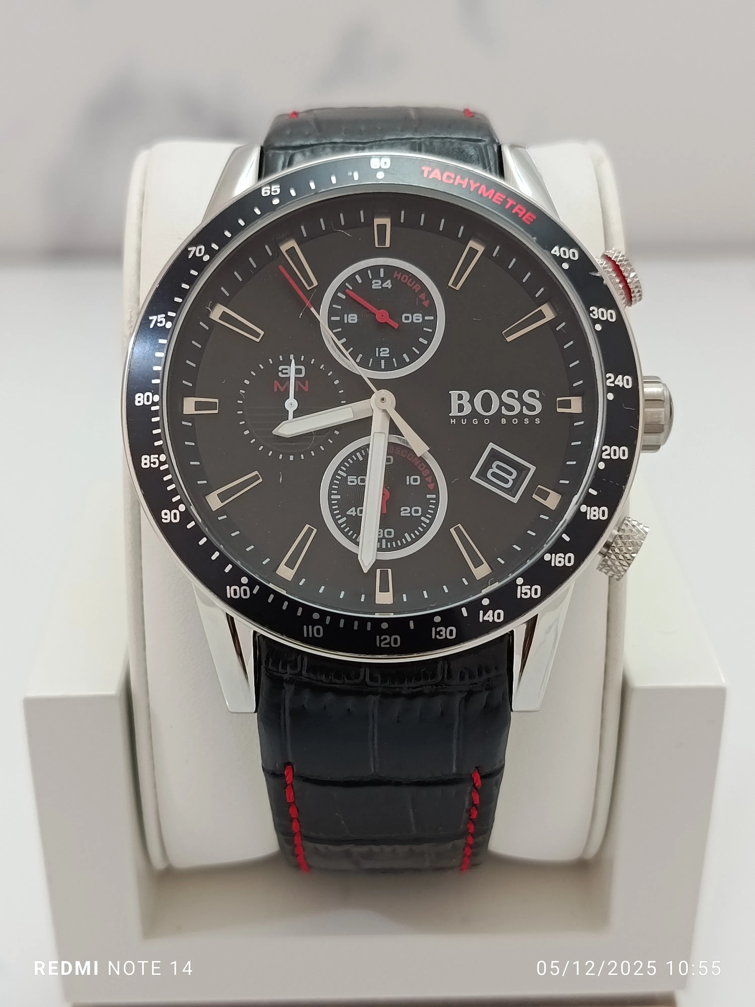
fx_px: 1396
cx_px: 378
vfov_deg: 39.7
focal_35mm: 48
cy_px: 504
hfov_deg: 30.3
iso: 484
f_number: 1.7
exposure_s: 1/100
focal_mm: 5.24
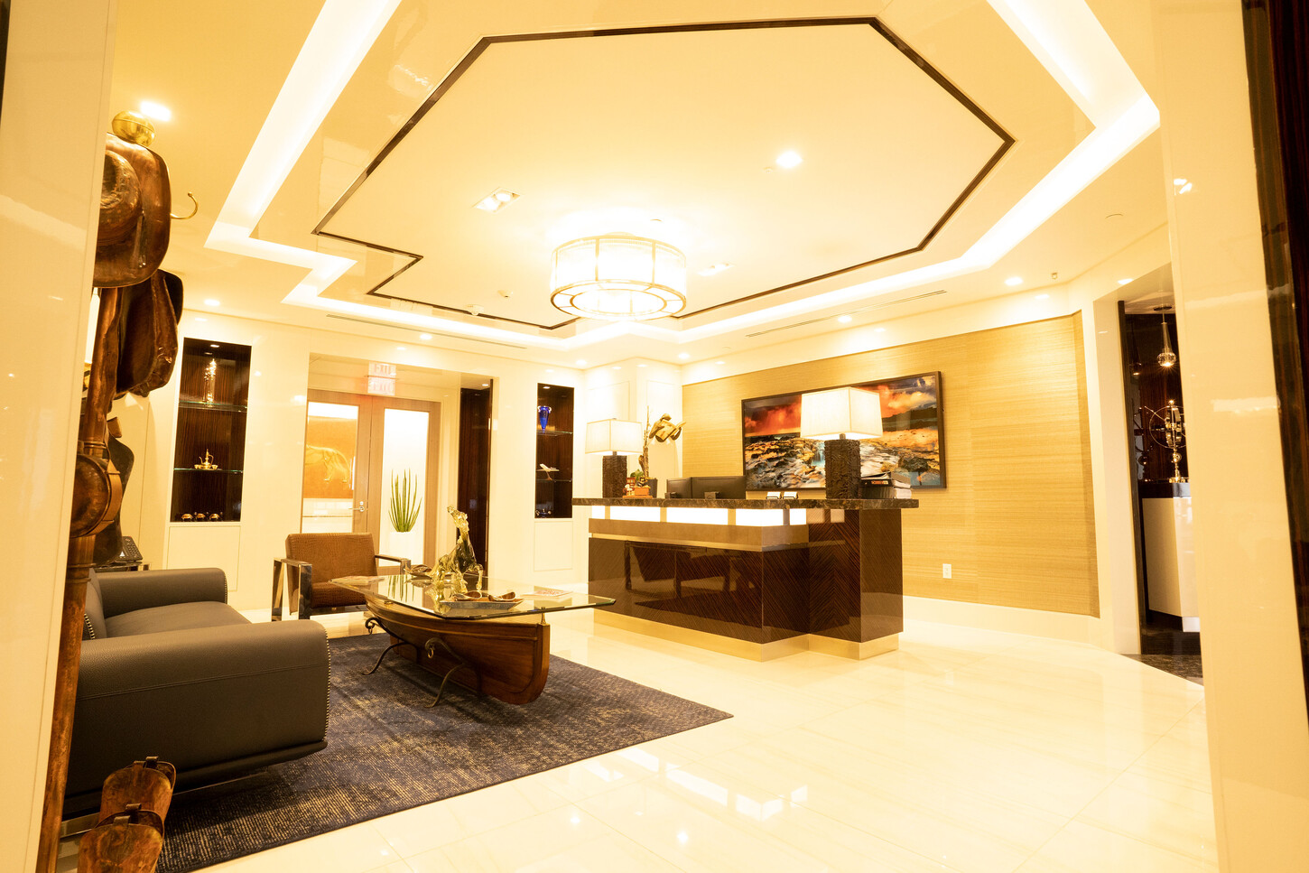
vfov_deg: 67.4
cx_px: 654
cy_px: 436
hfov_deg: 90.0
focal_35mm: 18
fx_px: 655
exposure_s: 1/30
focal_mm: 18
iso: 3200
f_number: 9
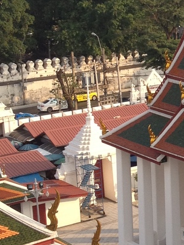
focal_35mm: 138
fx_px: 979
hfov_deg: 10.2
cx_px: 321
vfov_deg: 14.3
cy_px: 94
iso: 64
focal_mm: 4.28
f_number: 2.4
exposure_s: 1/635
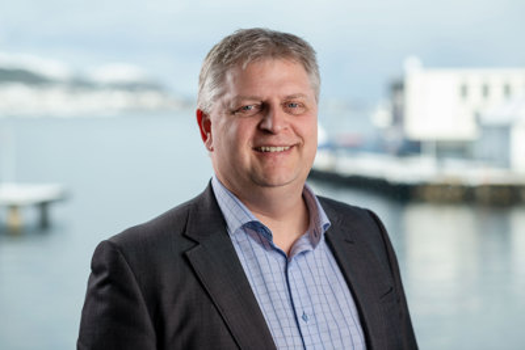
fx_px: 1240
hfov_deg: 23.9
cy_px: 175
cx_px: 262
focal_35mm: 85
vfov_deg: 16.1
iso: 31
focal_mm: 85
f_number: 3.2
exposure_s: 1/250
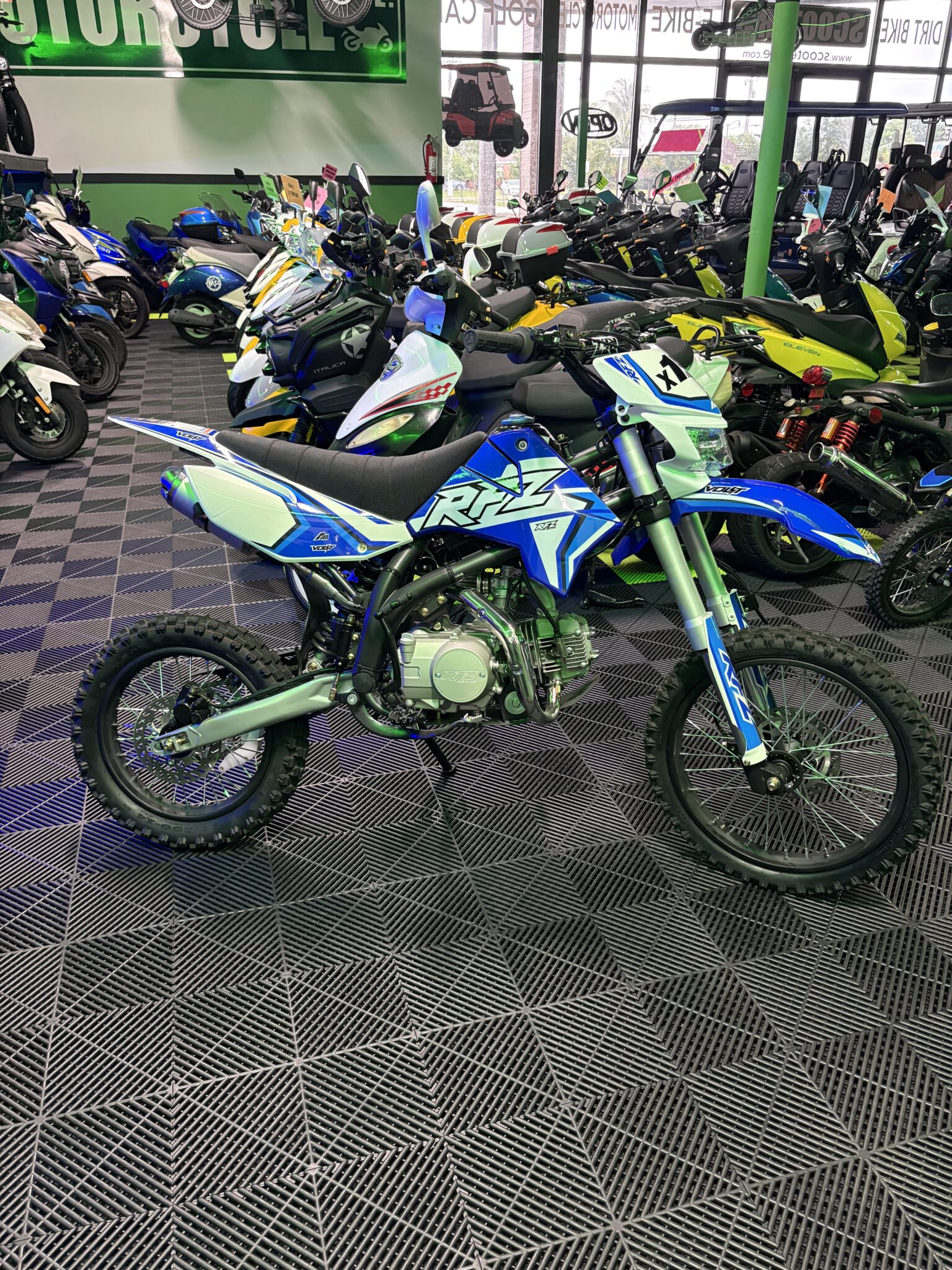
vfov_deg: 67.3
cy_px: 635
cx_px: 476
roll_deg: -0.5
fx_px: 953
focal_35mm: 26
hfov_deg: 53.1
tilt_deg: -24.3
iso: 320
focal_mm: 5.96
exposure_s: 1/60
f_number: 1.6
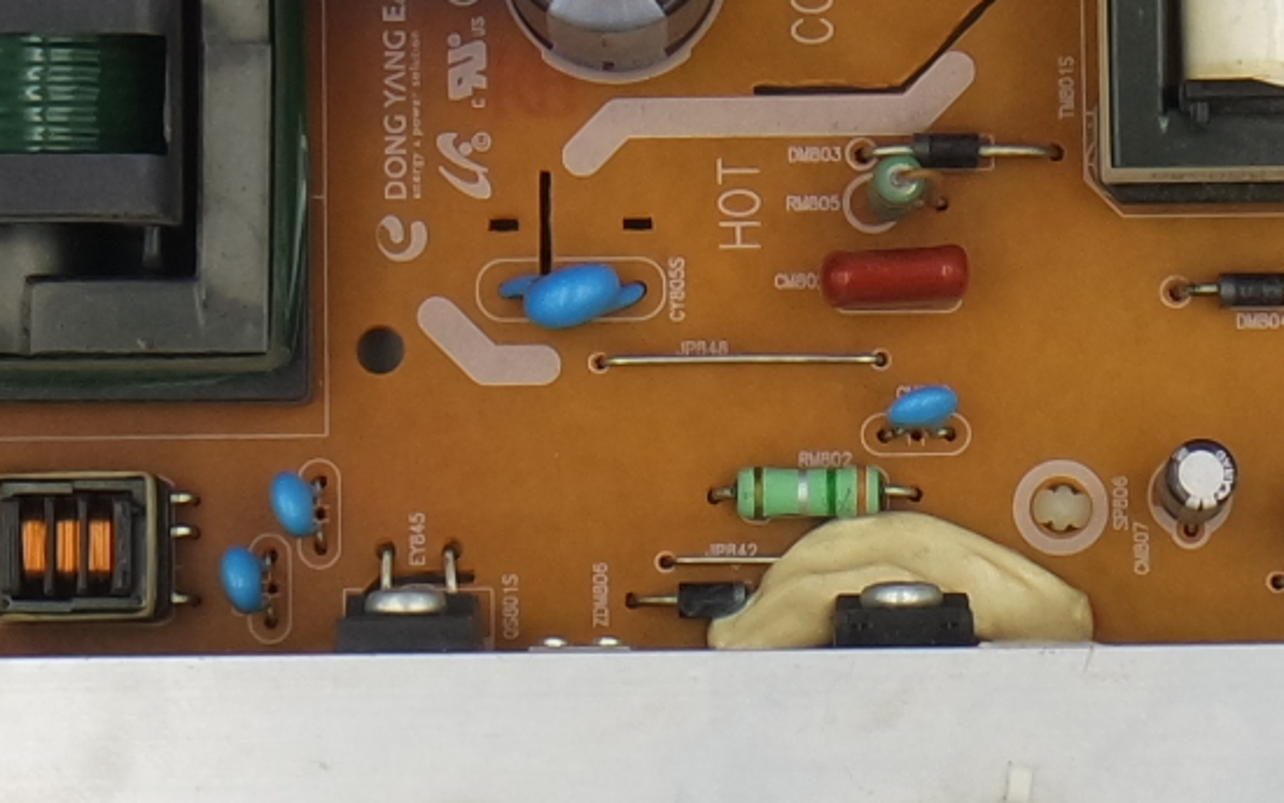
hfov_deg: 10.8
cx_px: 843
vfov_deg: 6.8
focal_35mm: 193
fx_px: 6755
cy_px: 376
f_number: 5.6
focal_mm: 13
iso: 160
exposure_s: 1/125
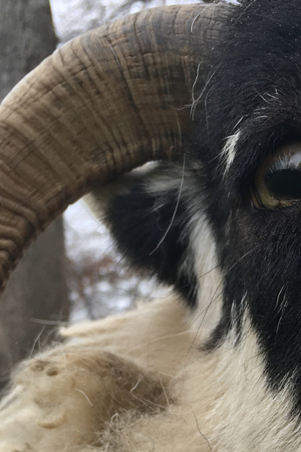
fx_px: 891
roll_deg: +2.4
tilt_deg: -1.2
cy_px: 445
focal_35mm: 71
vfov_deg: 27.0
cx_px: 251
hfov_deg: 19.0
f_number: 2.2
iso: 25
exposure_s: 1/162
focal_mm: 4.15
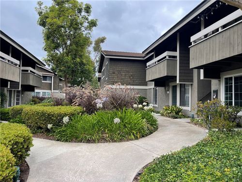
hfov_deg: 69.4
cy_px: 91
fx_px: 175
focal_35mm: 25
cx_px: 121
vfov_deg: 54.9
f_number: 1.6
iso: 32
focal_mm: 5.1
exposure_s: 1/831
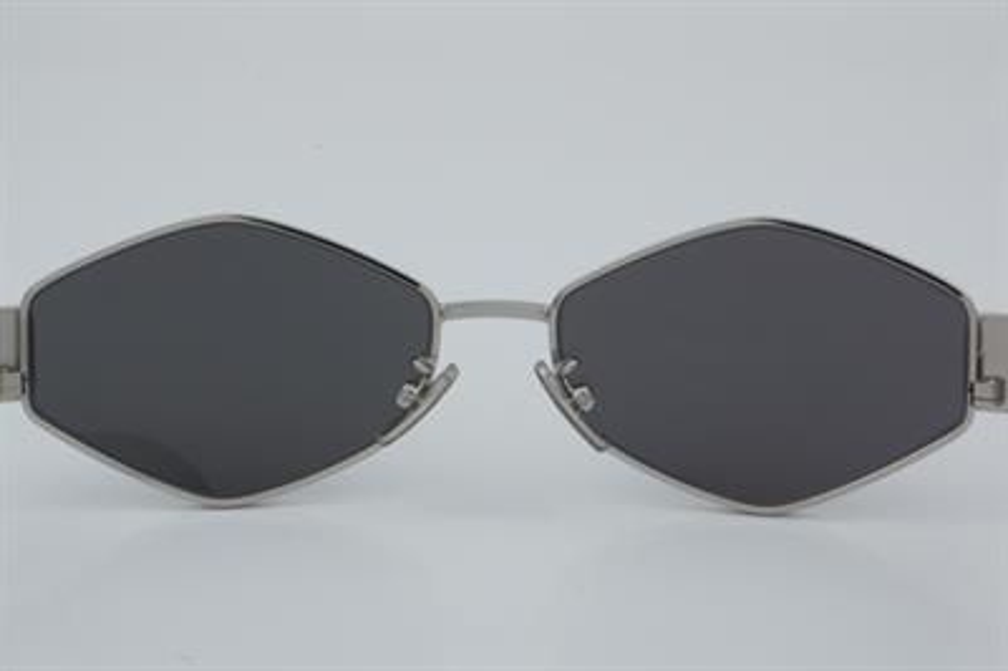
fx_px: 2098
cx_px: 504
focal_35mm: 75
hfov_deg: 27.0
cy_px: 336
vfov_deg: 18.2
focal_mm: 50
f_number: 32
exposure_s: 1/4
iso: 100
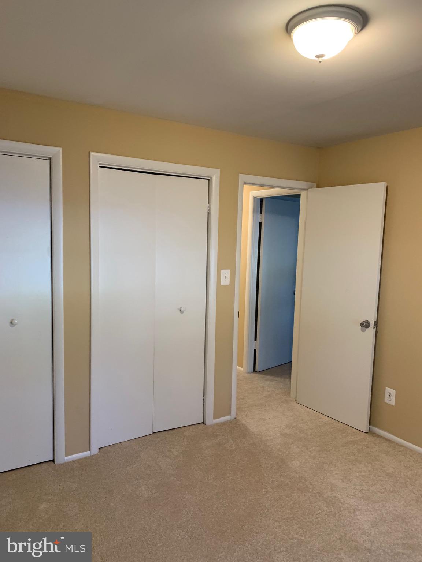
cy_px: 281
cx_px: 211
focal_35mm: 26
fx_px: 423
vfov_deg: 67.3
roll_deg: -3.2
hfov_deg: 53.1
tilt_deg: -3.4
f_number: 1.8
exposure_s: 1/60
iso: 125
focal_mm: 4.25
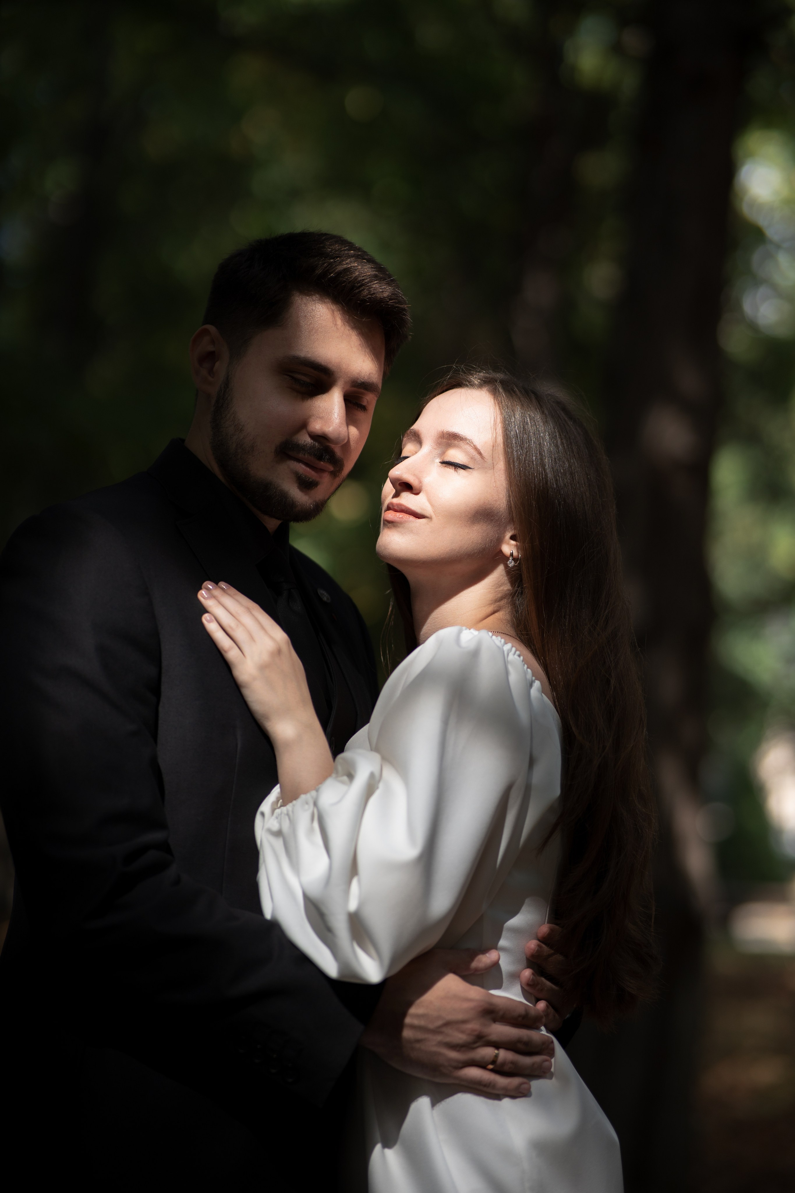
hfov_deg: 16.1
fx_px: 2815
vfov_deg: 23.9
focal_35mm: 85
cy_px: 596
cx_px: 398
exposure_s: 1/2000
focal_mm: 85
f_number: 1.8
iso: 200
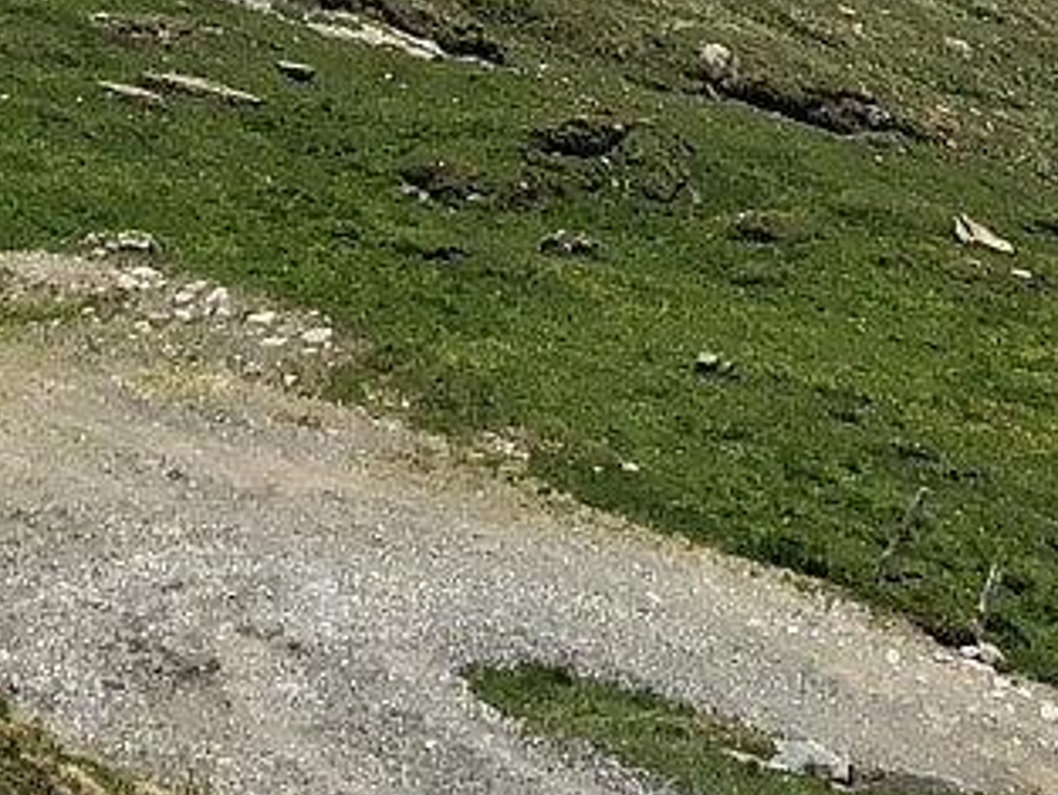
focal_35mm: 143
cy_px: -913
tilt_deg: -2.3
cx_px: 534
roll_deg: -0.9
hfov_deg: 13.8
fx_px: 4372
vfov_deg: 9.5
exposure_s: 1/5348
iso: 25
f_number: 1.8
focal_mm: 3.99
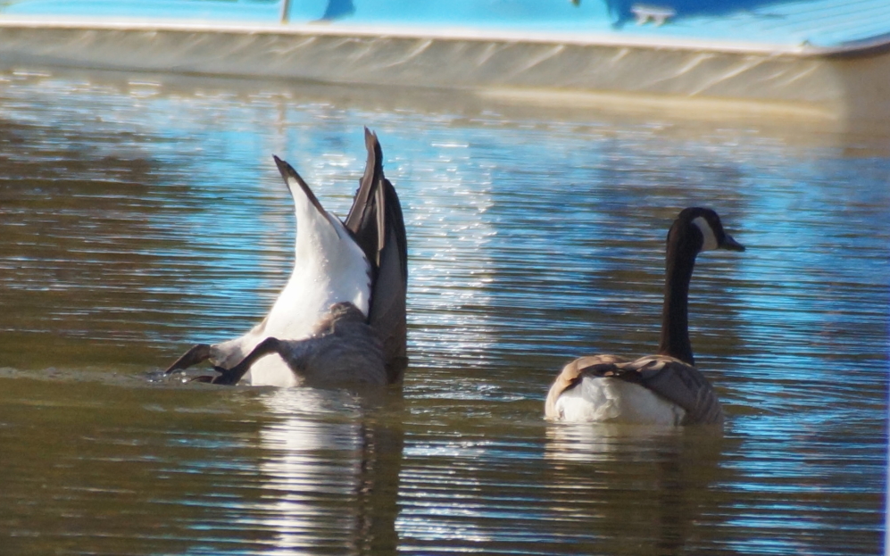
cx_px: 445
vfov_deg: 3.4
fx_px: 9289
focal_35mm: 383
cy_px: 286
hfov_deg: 5.5
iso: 400
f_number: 6.3
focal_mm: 250
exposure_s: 1/400
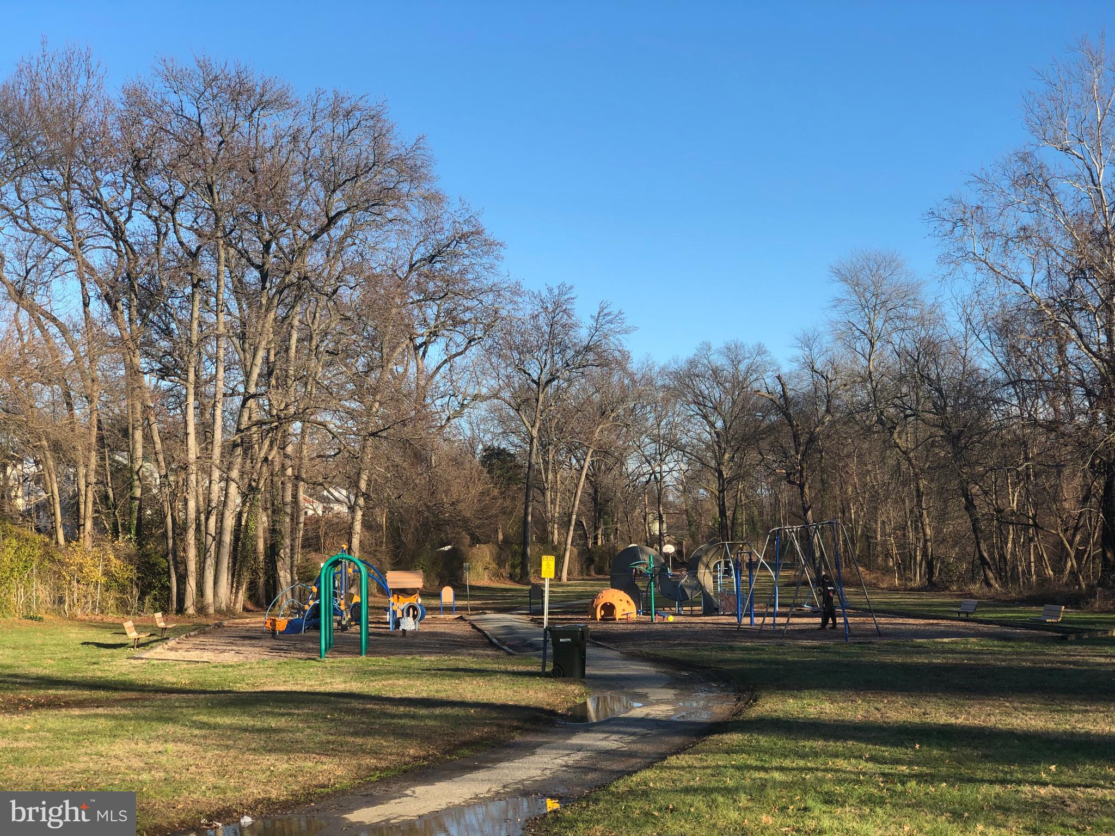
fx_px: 1836
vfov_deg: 25.7
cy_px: 418
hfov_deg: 33.8
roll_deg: +0.9
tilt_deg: +4.2
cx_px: 558
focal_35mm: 57
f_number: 2.8
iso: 20
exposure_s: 1/410
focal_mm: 6.6
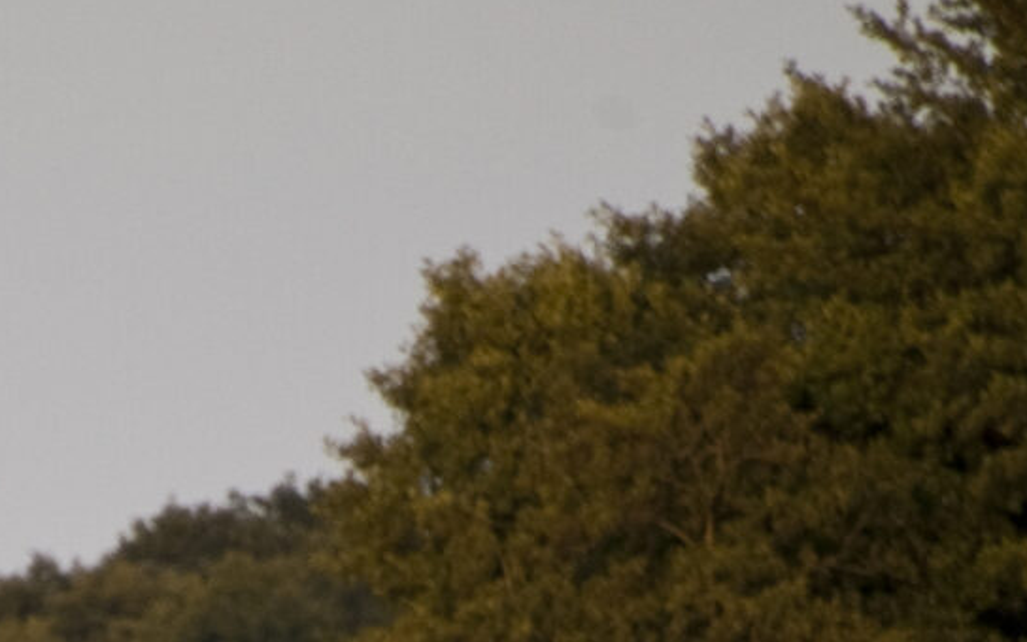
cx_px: -100
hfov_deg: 1.5
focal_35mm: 1439
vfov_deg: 0.9
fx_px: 40276
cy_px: 1541
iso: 500
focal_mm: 300
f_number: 5.6
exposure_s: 1/800
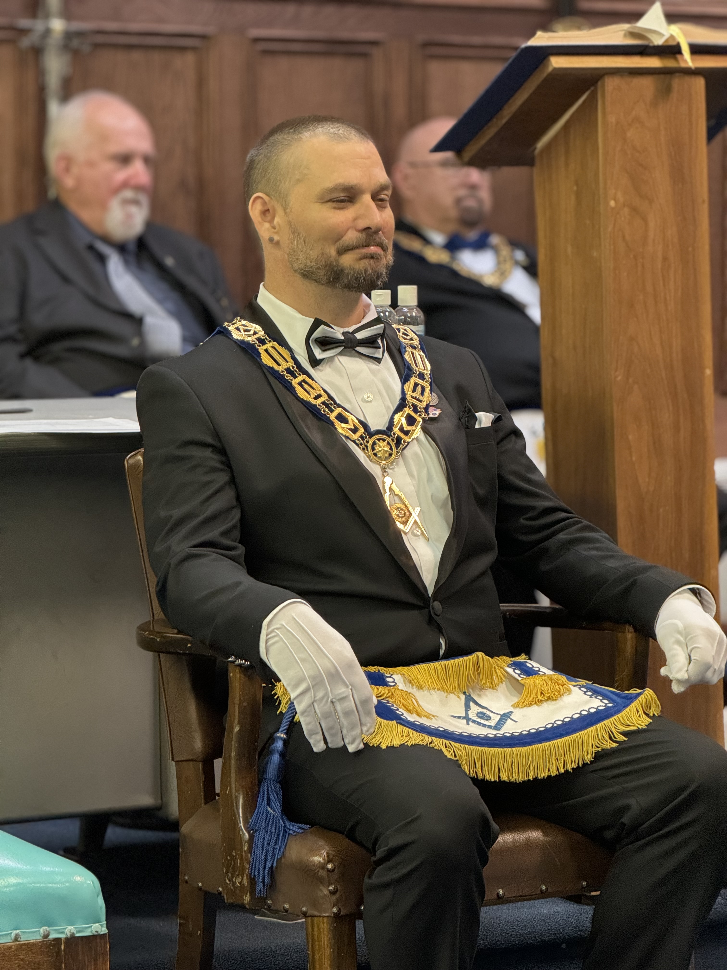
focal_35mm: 120
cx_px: 364
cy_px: 485
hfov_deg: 12.3
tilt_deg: -4.1
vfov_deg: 16.4
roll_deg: +0.1
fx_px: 3360
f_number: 2.8
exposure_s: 1/40
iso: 500
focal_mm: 15.66
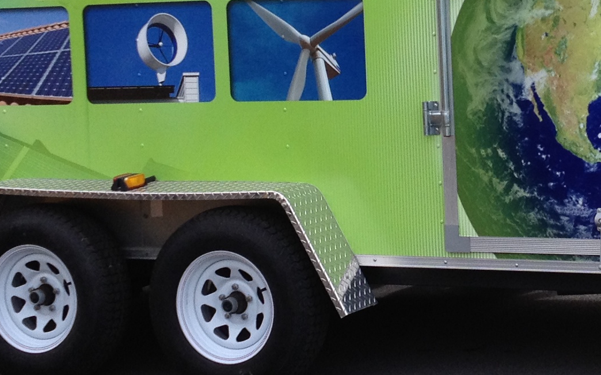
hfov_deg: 17.8
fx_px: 1900
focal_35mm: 116
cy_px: 63
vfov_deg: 11.2
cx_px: 519
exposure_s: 1/812
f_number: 2.4
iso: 50
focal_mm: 4.28
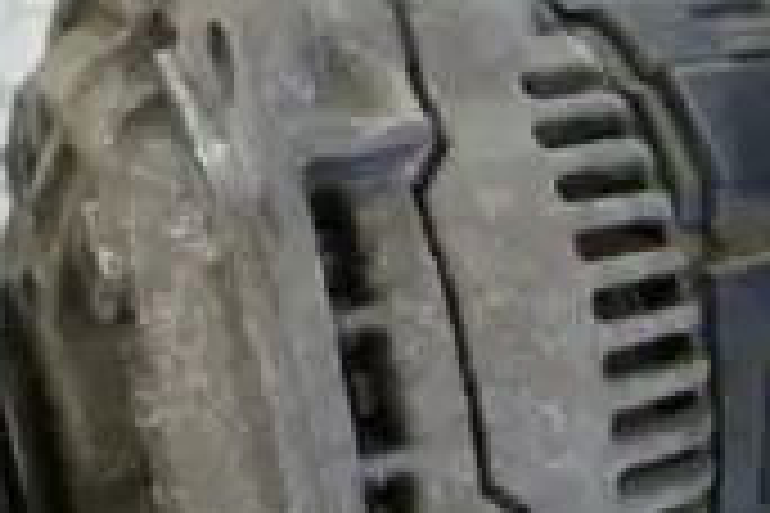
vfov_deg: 19.3
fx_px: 1497
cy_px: 414
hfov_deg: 28.8
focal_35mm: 70
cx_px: 351
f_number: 2.5
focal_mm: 4.3
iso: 400
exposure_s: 1/25
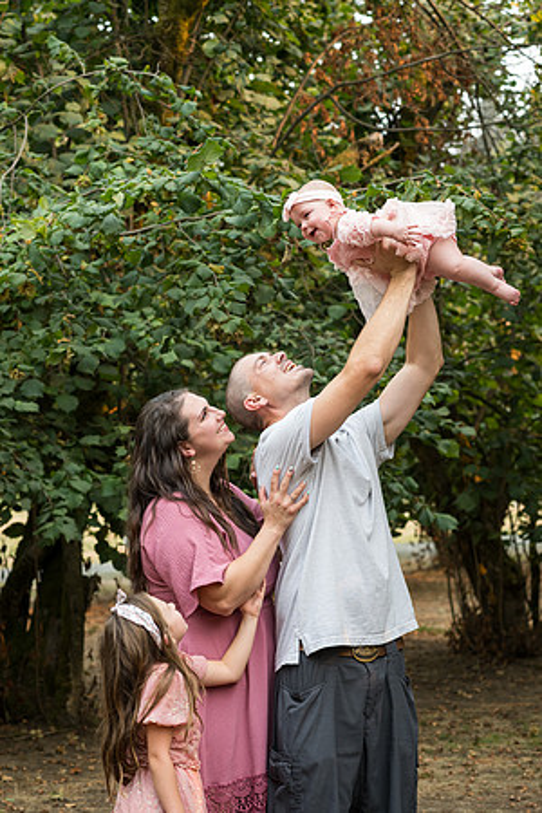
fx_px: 1919
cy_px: 406
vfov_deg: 23.9
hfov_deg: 16.1
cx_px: 271
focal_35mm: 85
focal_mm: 85
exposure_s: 1/400
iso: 640
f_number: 5
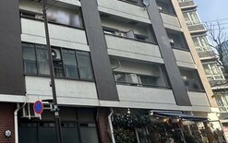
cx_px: 3
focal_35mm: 43
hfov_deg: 40.7
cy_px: 15
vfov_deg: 28.8
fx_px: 267
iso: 40
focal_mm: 2.22
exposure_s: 1/333
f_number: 2.2
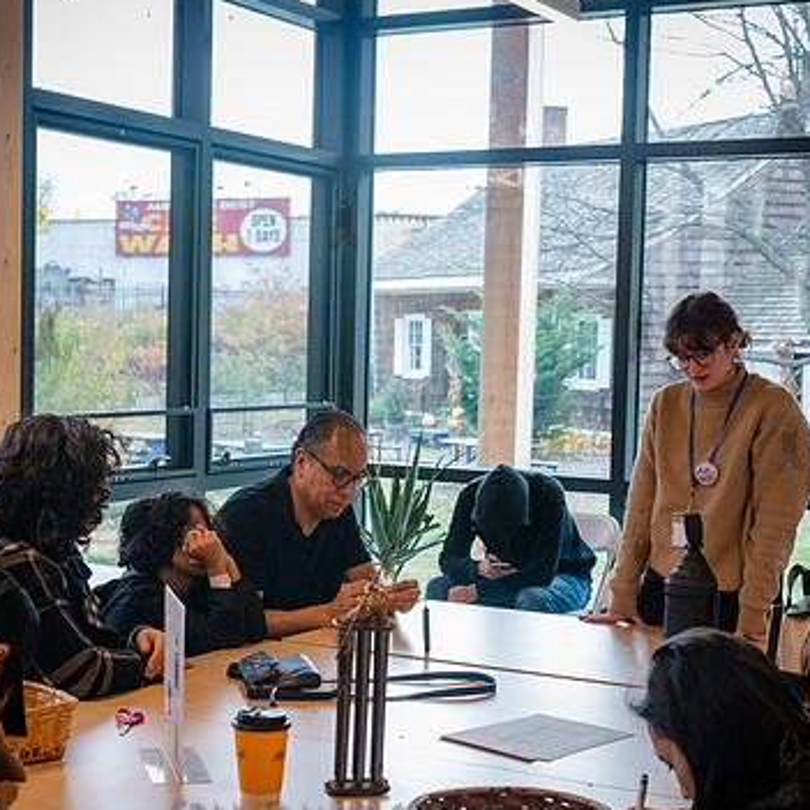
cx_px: 342
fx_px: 1562
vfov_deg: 29.1
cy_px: 432
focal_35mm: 59
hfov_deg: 29.0
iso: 6400
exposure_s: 1/400
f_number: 5.6
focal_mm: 42
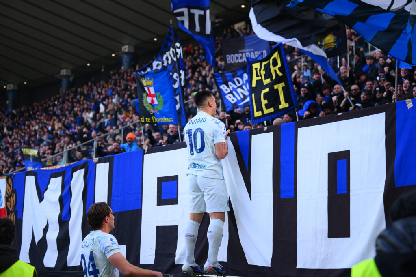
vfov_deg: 19.5
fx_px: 809
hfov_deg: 28.8
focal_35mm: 70
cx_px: 208
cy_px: 138
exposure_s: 1/1600
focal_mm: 70
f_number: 2.8
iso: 1250
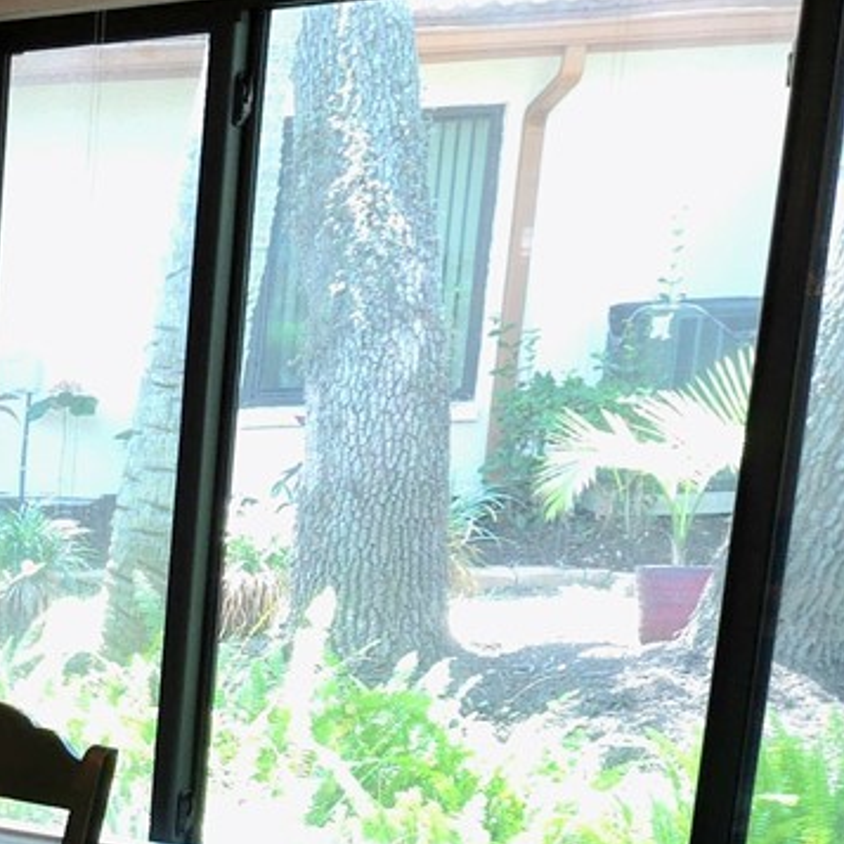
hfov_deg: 15.6
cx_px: -780
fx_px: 2510
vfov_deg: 18.4
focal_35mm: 91
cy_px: 908
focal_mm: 5.4
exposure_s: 1/60.2
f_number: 1.8
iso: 125
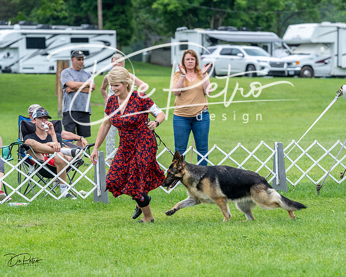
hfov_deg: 10.5
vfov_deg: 8.4
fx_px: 1891
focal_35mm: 185
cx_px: 173
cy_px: 138
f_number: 5
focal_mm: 164
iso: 400
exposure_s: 1/800
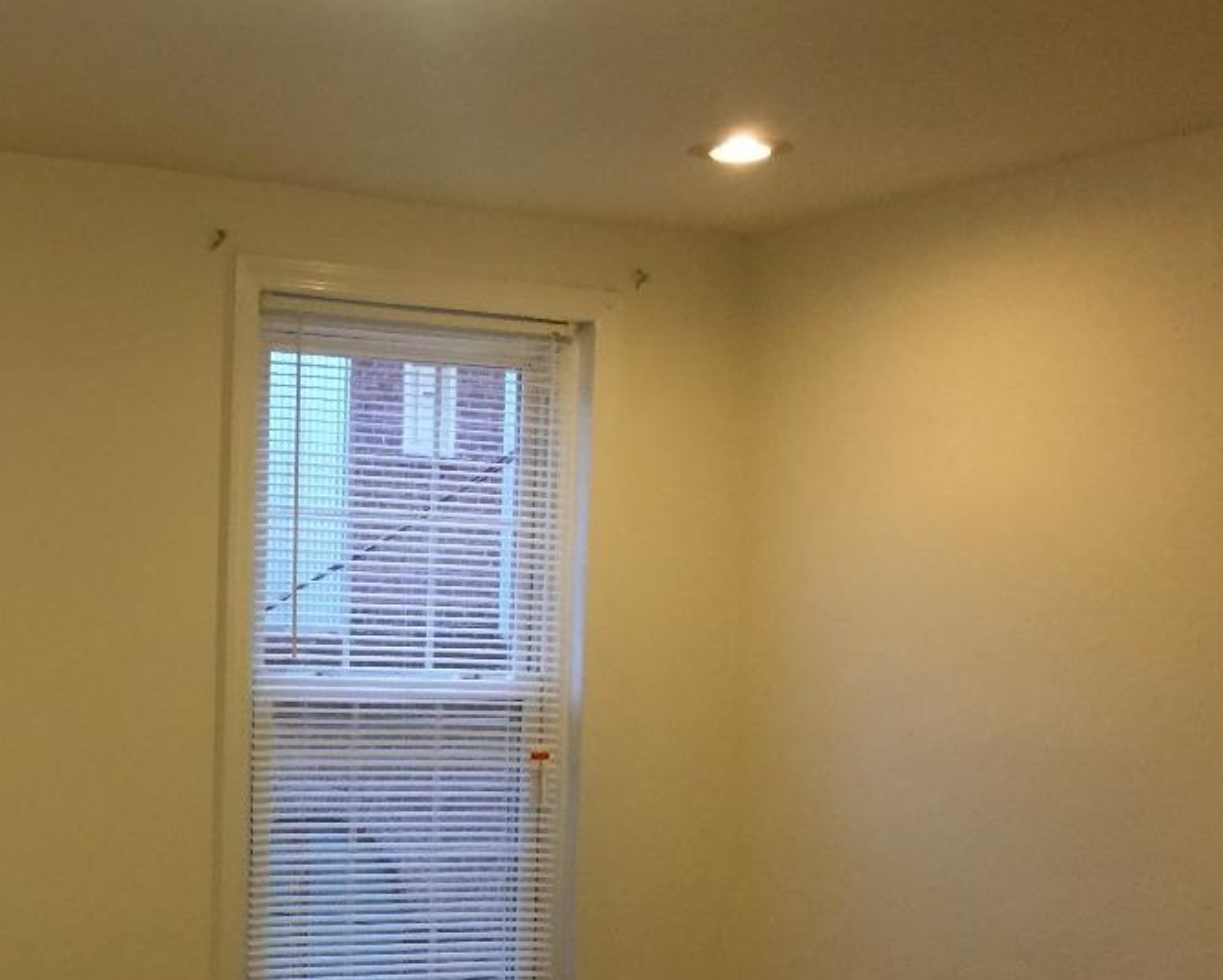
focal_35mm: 61
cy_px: 905
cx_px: 79
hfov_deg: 29.4
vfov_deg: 24.2
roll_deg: +0.6
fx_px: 2209
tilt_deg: -5.1
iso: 200
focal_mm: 4.15
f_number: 2.2
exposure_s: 1/30
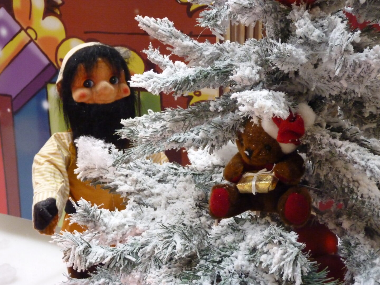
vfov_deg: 29.7
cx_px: 190
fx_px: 538
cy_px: 142
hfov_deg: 38.9
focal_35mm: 49
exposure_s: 1/50
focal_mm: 8.7
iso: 800
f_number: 3.2
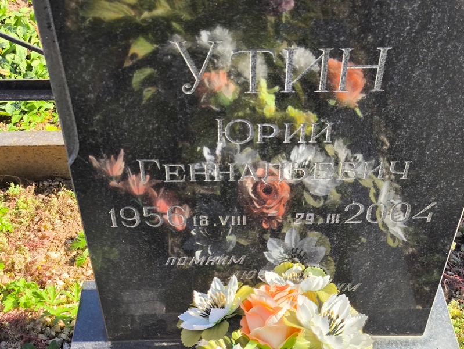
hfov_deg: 38.2
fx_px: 671
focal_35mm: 50
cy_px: 174
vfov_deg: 29.1
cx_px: 232
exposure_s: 1/427
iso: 50
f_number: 1.7
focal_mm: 4.71
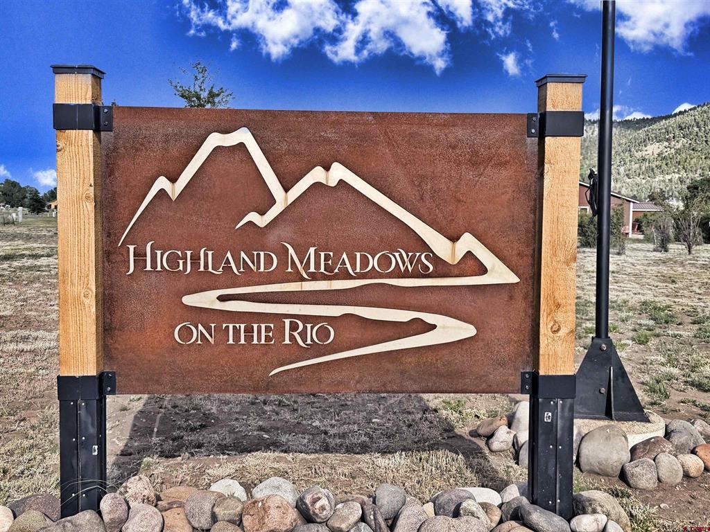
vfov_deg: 35.1
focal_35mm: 41
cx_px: 355
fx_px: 841
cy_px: 266
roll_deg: -0.1
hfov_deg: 45.8
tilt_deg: -4.4
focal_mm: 6.76
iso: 80
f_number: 1.78
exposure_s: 1/3759
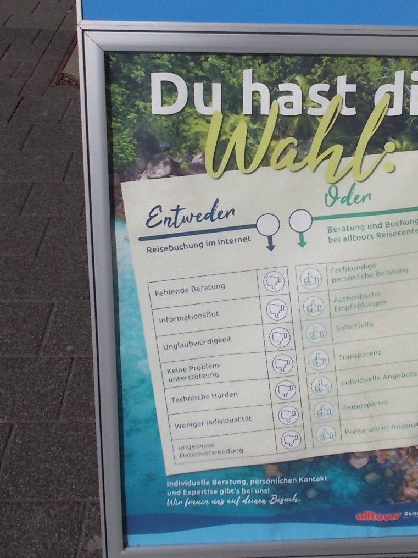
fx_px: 660
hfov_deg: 34.8
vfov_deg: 45.1
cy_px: 187
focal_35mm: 41
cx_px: 274
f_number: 8
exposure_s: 1/400
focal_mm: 4.6
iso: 80
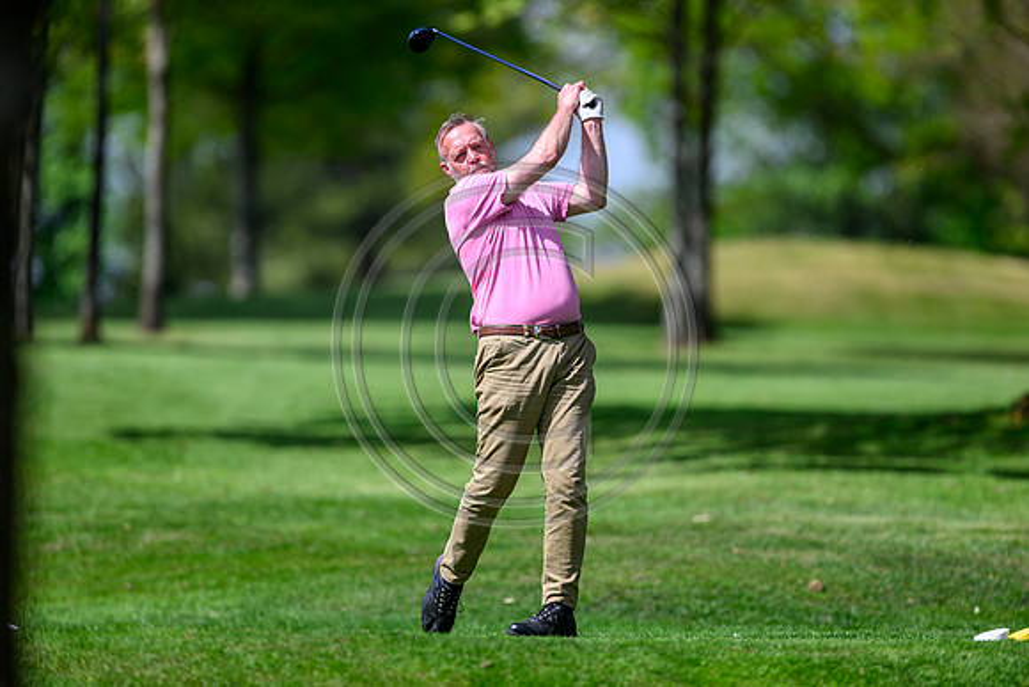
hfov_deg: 5.2
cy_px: 344
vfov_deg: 3.4
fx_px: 11435
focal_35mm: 400
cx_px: 514
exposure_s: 1/5000
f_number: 3.5
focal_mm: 400
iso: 500
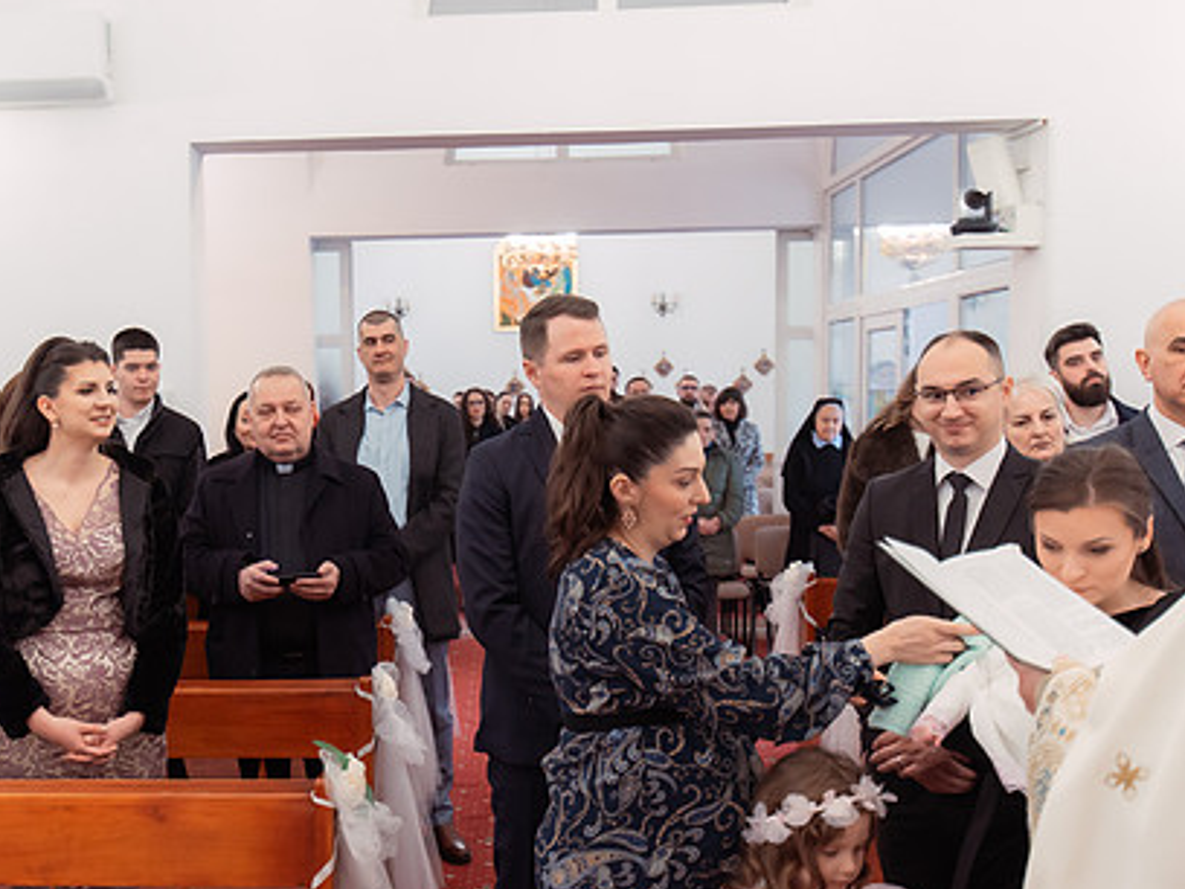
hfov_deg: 45.3
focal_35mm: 41
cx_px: 424
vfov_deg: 35.0
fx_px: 1404
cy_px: 539
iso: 1250
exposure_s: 1/200
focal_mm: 30
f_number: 2.8
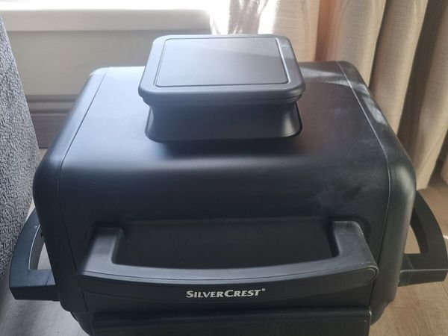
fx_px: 336
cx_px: 224
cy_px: 168
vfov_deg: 53.1
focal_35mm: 26
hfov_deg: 67.3
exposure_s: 1/102
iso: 50
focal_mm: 5.4
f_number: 1.8
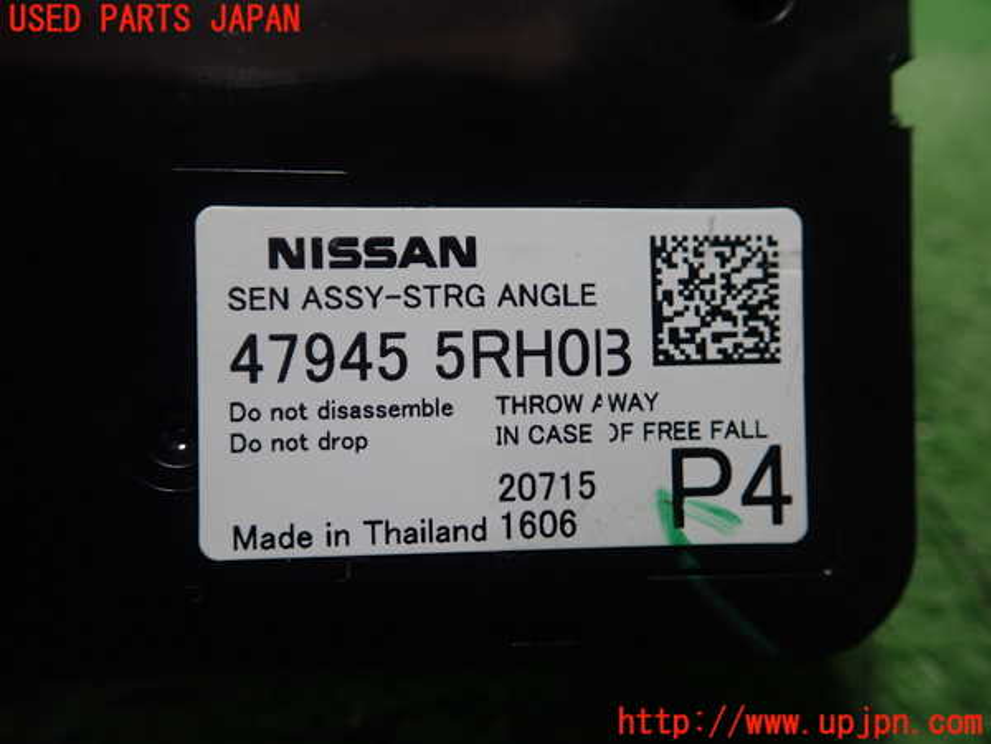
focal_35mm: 30
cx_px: 496
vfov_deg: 46.8
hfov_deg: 60.0
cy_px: 372
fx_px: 859
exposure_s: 1/125
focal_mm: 5.5
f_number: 2.3
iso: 200
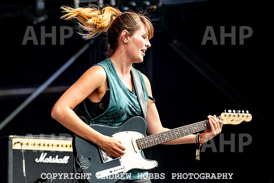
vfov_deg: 5.4
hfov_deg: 8.1
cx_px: 119
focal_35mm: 254
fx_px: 1935
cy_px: 67
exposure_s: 1/800
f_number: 5.6
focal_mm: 200
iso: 1100
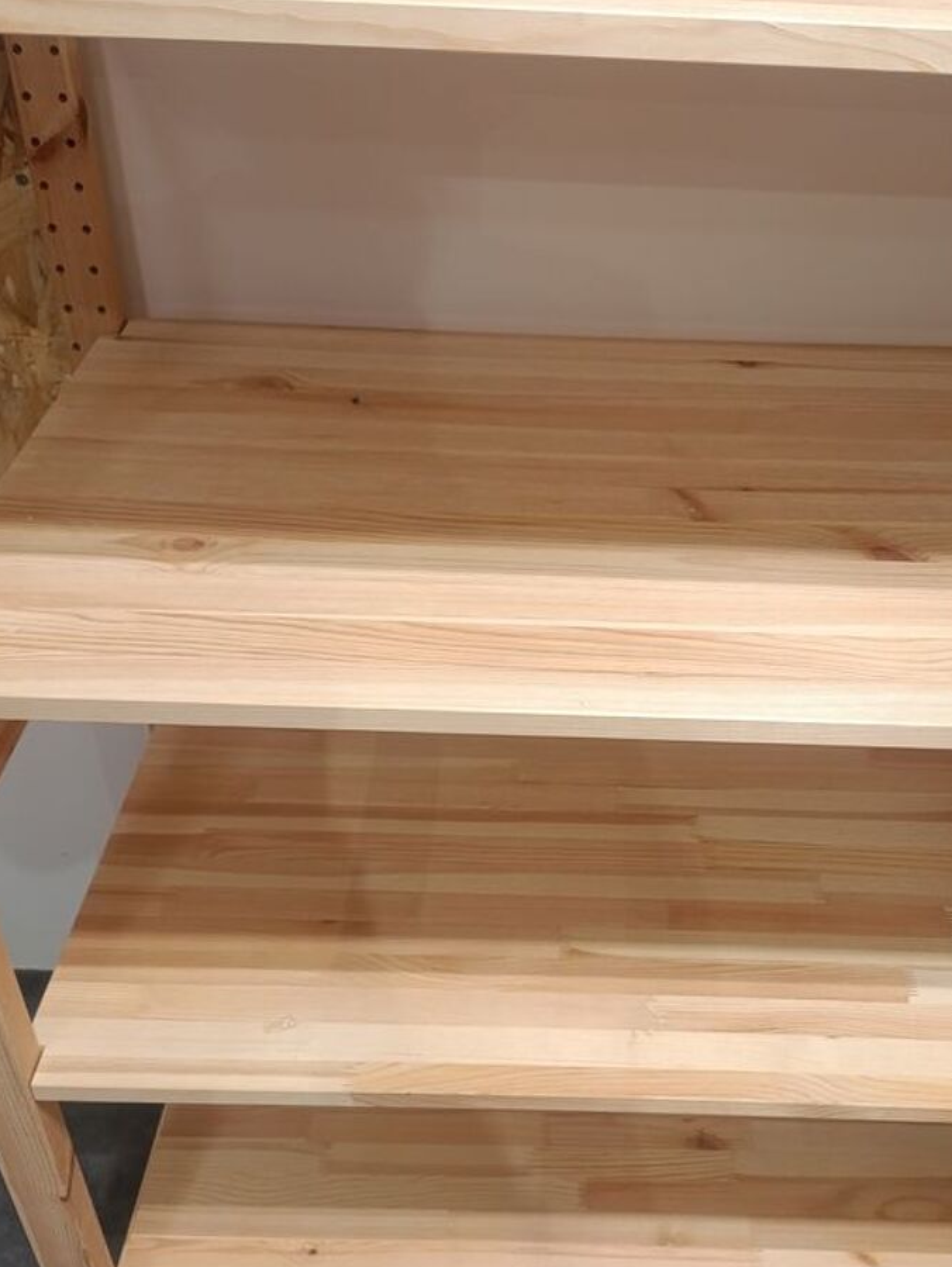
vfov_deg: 50.0
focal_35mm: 37
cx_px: 607
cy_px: 722
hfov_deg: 38.4
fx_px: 1355
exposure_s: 1/33.3
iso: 250
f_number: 1.7
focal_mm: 4.71
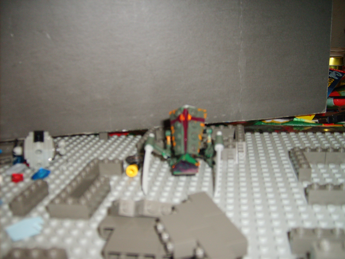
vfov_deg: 40.7
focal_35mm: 35
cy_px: 130
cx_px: 172
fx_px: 349
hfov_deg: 52.6
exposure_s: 1/45
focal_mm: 5.8
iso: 100
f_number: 2.8
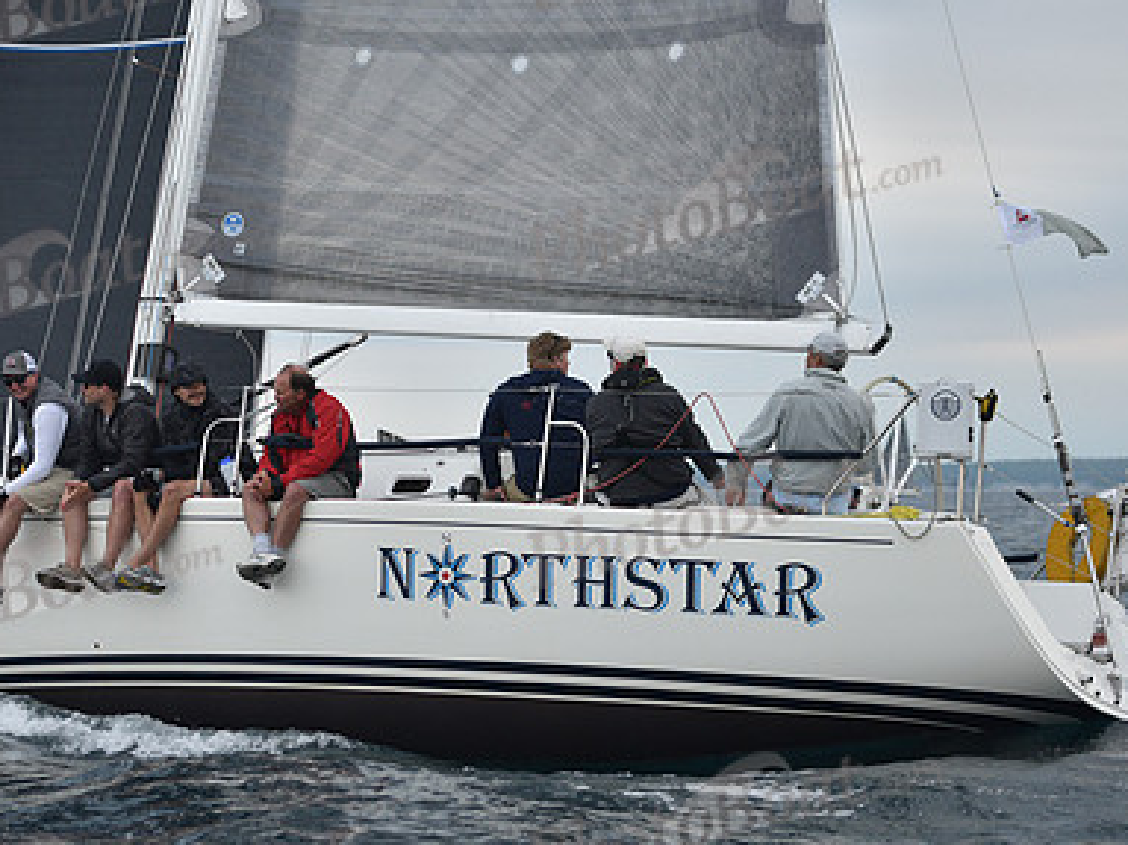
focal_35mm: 102
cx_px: 377
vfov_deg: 14.5
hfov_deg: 19.2
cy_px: 402
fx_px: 3323
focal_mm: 70
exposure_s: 1/640
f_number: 2.8
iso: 500
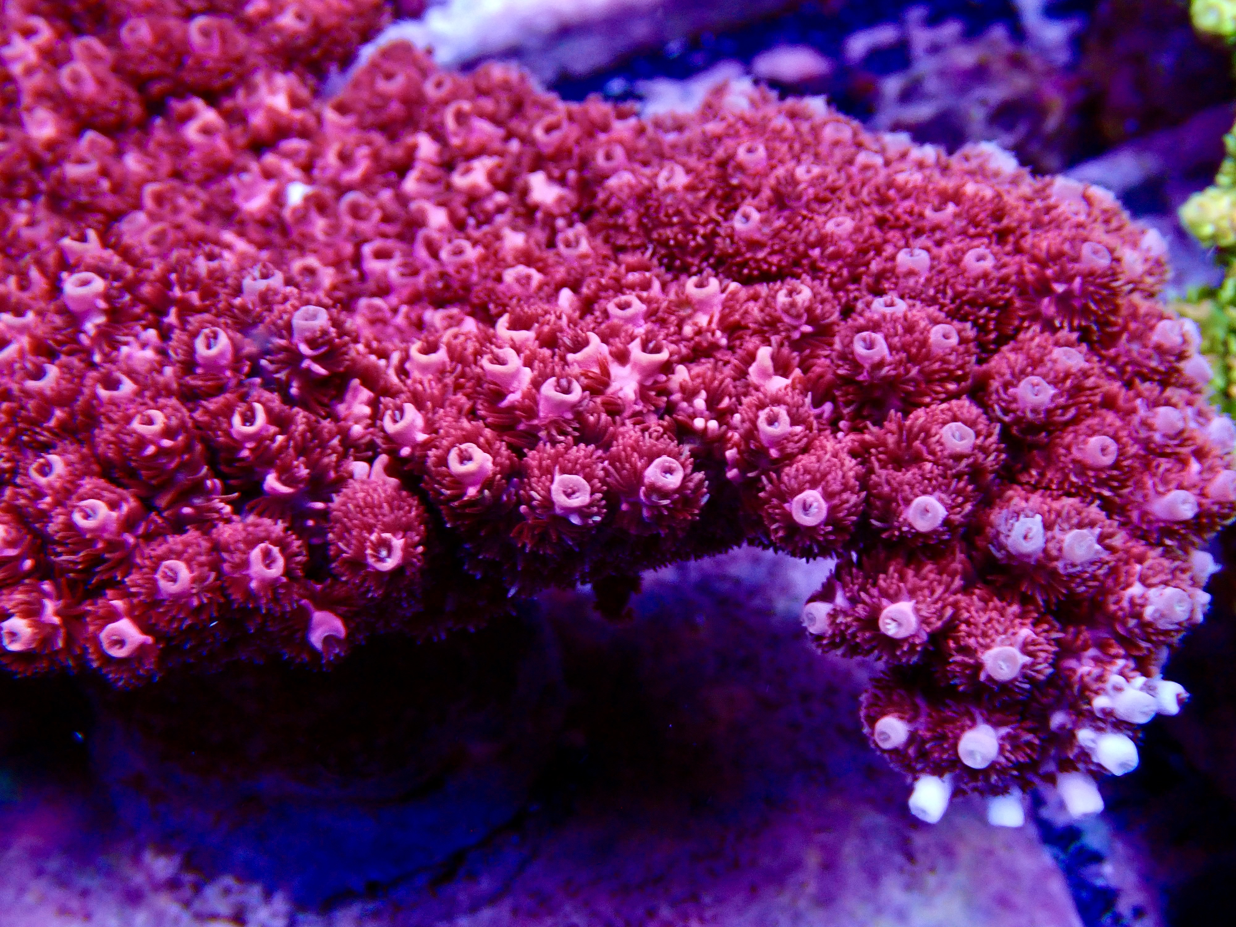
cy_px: 464
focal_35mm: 62
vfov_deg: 23.7
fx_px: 2214
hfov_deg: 31.2
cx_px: 618
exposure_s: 1/125
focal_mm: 11.09
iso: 320
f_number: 5
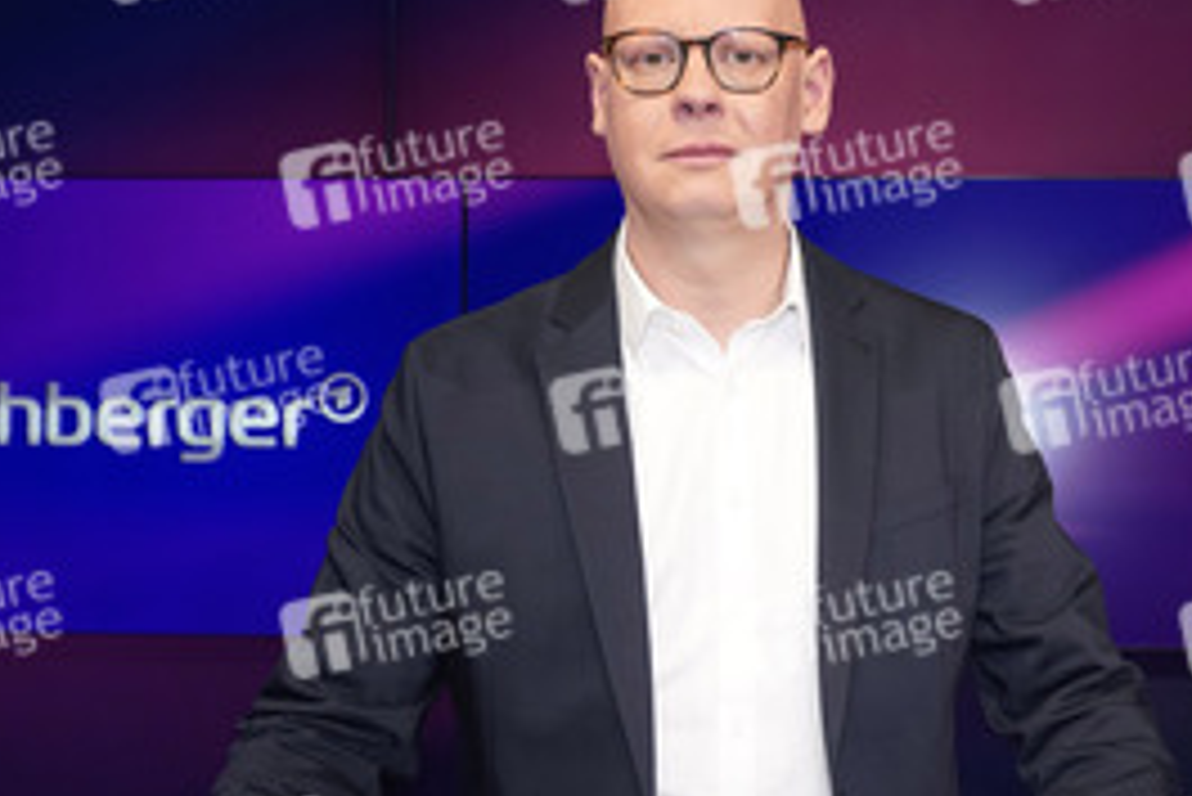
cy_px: 513
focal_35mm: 51
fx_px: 1690
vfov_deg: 26.4
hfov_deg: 38.7
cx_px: 726
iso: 2000
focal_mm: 30
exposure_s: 1/160
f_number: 5
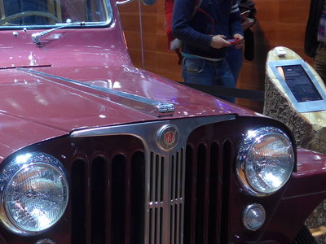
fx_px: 819
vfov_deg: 17.0
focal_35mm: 87
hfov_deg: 21.9
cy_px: 129
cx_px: 24
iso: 125
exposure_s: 1/60
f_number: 2
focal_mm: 6
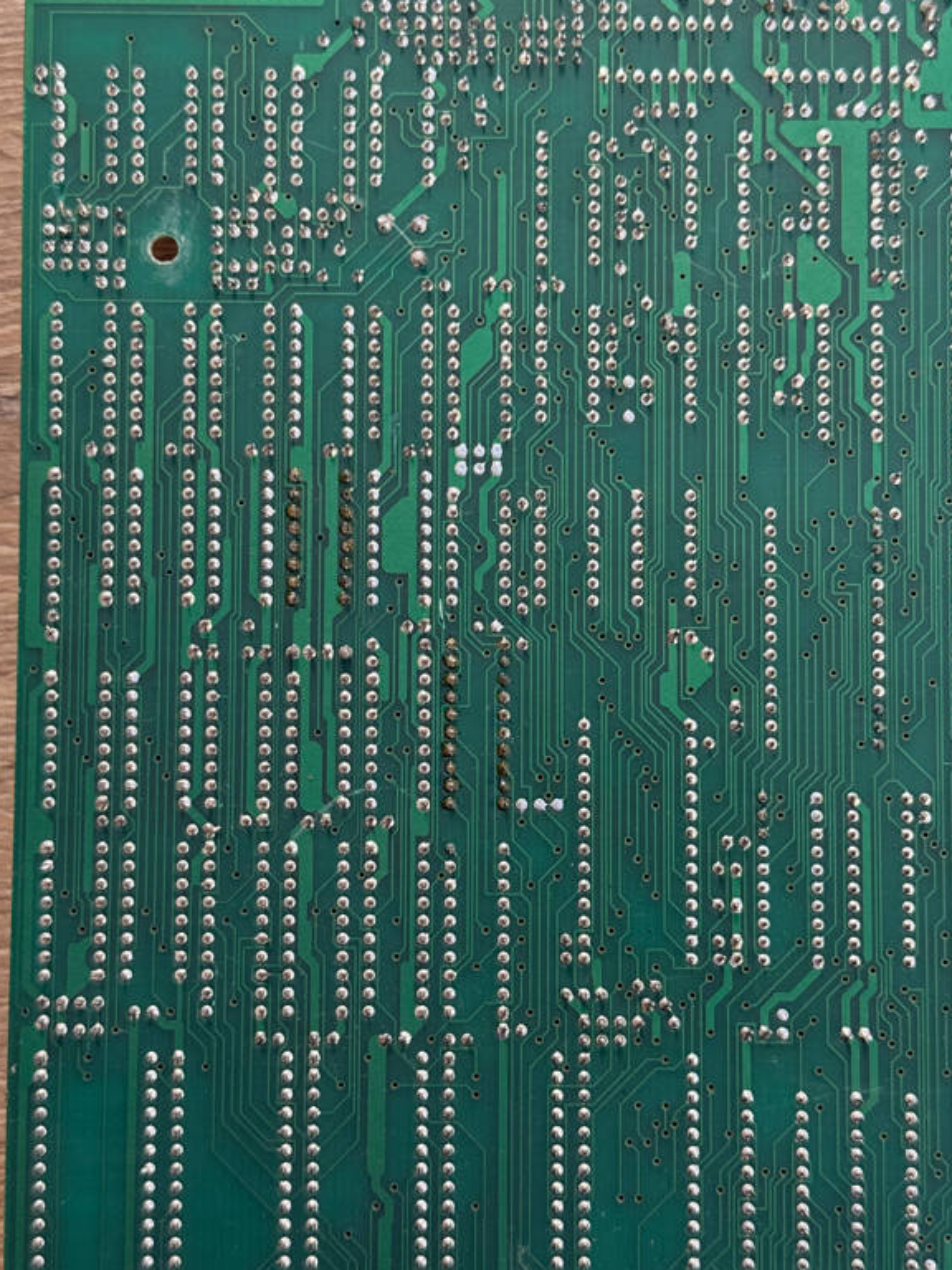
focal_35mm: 50
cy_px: 623
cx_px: 473
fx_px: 1833
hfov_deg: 29.1
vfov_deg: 38.2
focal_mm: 6.8
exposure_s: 1/434
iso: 80
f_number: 1.8
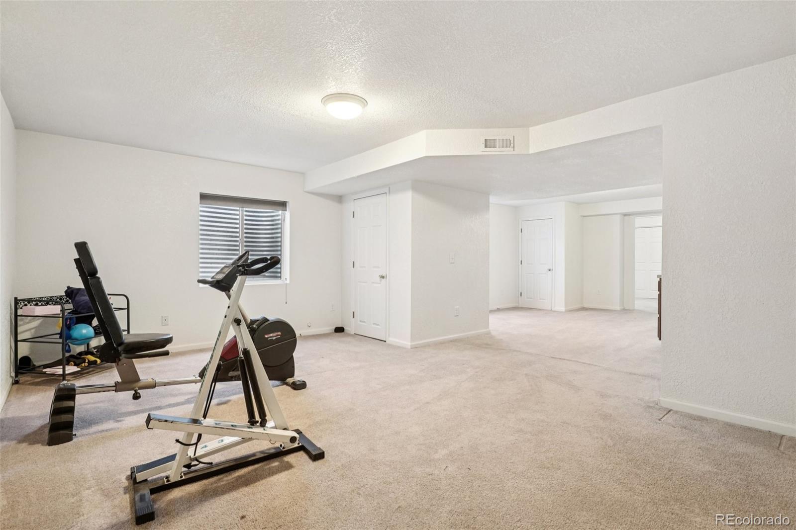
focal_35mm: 16
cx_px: 398
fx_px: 365
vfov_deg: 72.0
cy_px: 265
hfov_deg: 95.0
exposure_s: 1/20
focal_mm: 11
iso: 800
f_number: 8
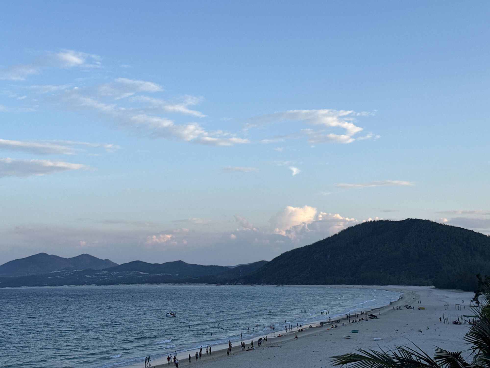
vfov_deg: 30.3
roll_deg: +0.9
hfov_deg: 39.7
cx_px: 245
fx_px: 679
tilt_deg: +8.0
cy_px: 184
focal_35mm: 48
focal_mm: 6.76
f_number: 1.78
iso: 64
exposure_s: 1/1285
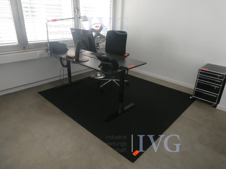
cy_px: 84
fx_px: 157
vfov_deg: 56.8
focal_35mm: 24
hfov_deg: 71.6
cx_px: 113
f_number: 3.3
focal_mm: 4.3
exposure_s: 1/60
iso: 500
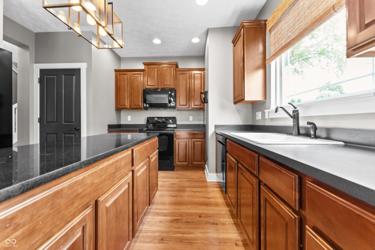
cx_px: 188
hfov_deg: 104.3
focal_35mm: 14
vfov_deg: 81.2
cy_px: 125
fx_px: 146
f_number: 5.6
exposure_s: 1/5
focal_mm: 14
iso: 100
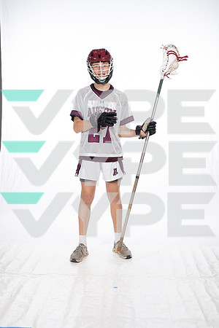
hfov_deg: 27.0
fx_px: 456
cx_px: 110
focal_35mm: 50
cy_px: 164
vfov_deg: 39.6
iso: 640
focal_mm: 50
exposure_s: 1/250
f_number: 7.1
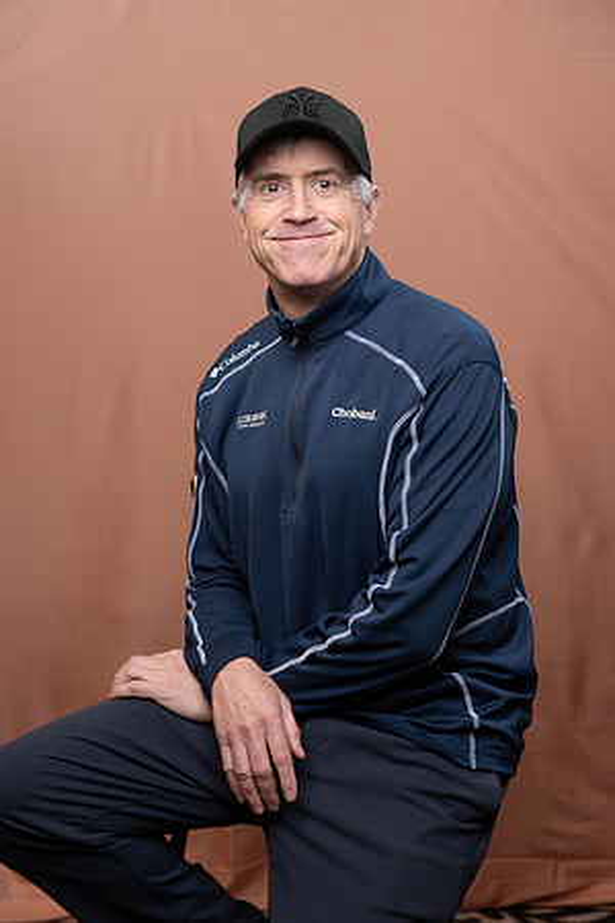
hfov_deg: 22.6
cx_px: 308
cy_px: 462
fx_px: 1537
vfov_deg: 33.4
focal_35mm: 60
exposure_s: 1/160
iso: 320
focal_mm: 60
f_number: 4
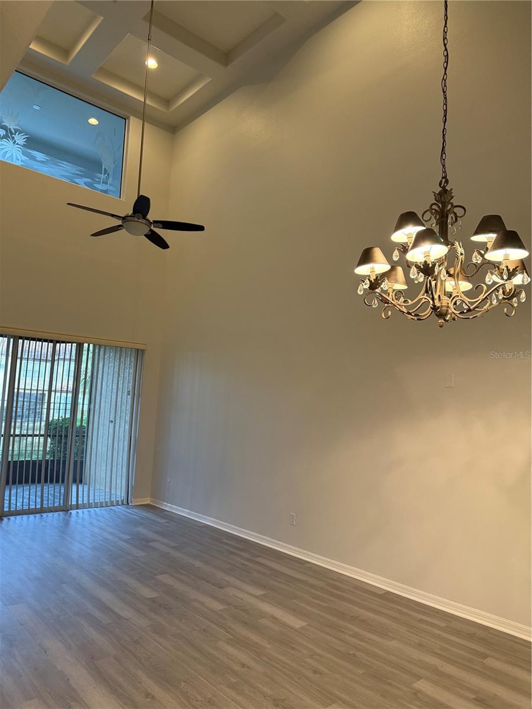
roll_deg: -3.1
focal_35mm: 24
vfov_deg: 71.6
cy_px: 354
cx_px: 266
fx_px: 492
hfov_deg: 56.8
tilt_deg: +6.9
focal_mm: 6.76
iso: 320
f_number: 1.78
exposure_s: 1/120
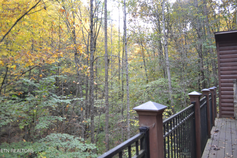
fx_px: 178
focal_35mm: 27
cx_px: 118
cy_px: 79
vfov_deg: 47.9
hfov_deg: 67.4
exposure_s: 1/80
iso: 400
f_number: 4.5
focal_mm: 18
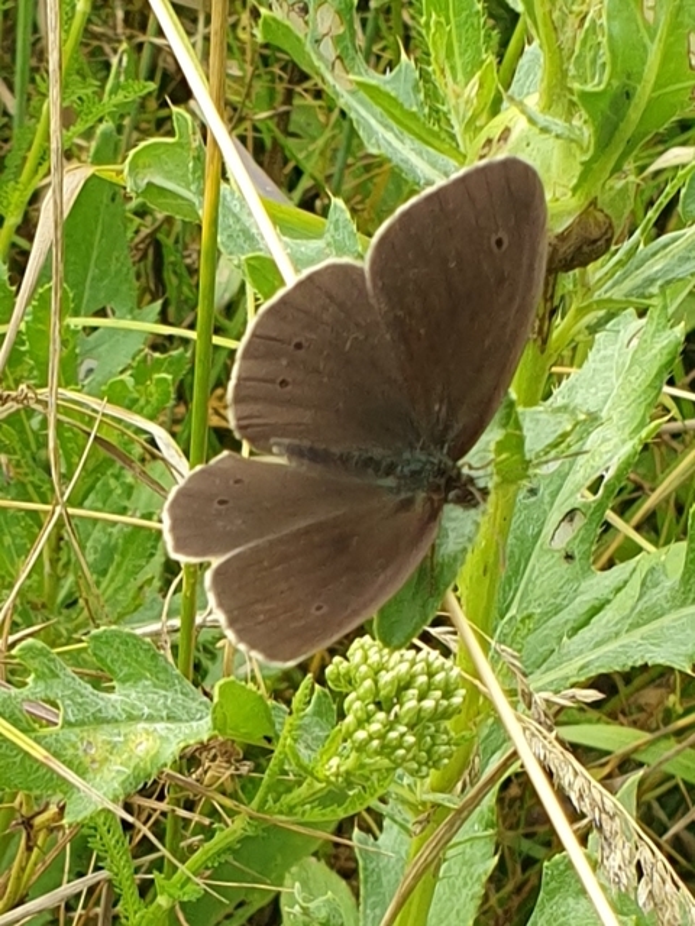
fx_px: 696
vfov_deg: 67.3
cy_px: 463
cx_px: 348
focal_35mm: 26
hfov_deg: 53.1
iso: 50
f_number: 2.4
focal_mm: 4.3
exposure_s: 1/192
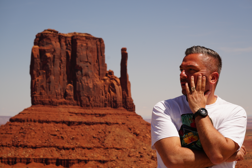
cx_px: 126
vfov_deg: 13.0
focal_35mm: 105
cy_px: 84
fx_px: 735
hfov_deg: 19.5
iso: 100
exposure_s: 1/250
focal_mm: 70
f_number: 11
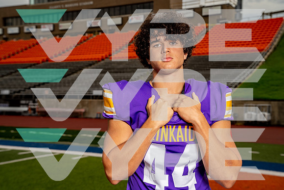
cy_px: 95
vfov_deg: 28.1
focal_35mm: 48
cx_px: 142
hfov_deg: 41.1
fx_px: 379
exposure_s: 1/200
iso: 100
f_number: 5.6
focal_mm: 48
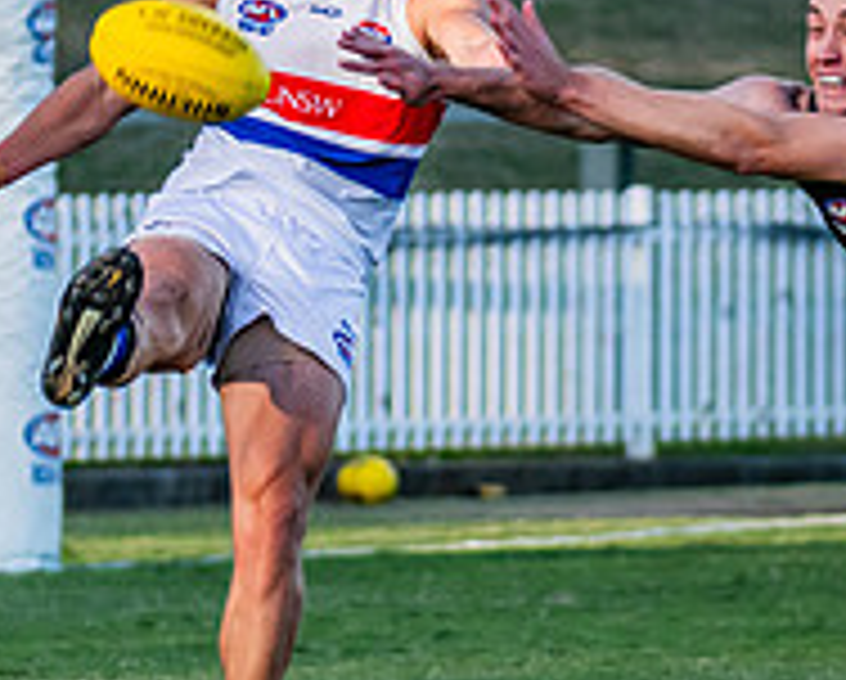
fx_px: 17429
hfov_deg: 2.8
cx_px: 225
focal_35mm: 695
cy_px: 269
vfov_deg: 2.2
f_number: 4.5
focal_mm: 170
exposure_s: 1/1600
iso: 800
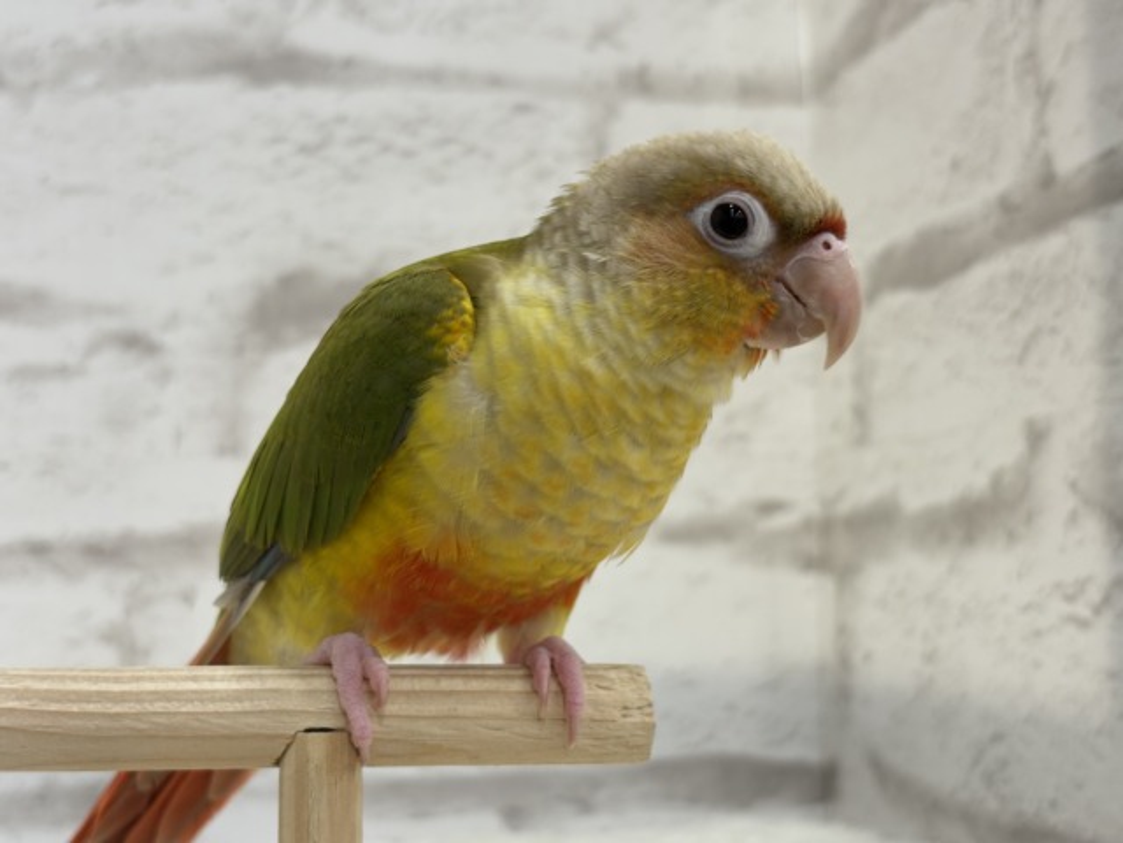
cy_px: 422
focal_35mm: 52
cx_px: 562
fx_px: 1687
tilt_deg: +5.6
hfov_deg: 36.8
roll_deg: +2.0
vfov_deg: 28.0
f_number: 1.6
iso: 40
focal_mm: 5.96
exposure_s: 1/50
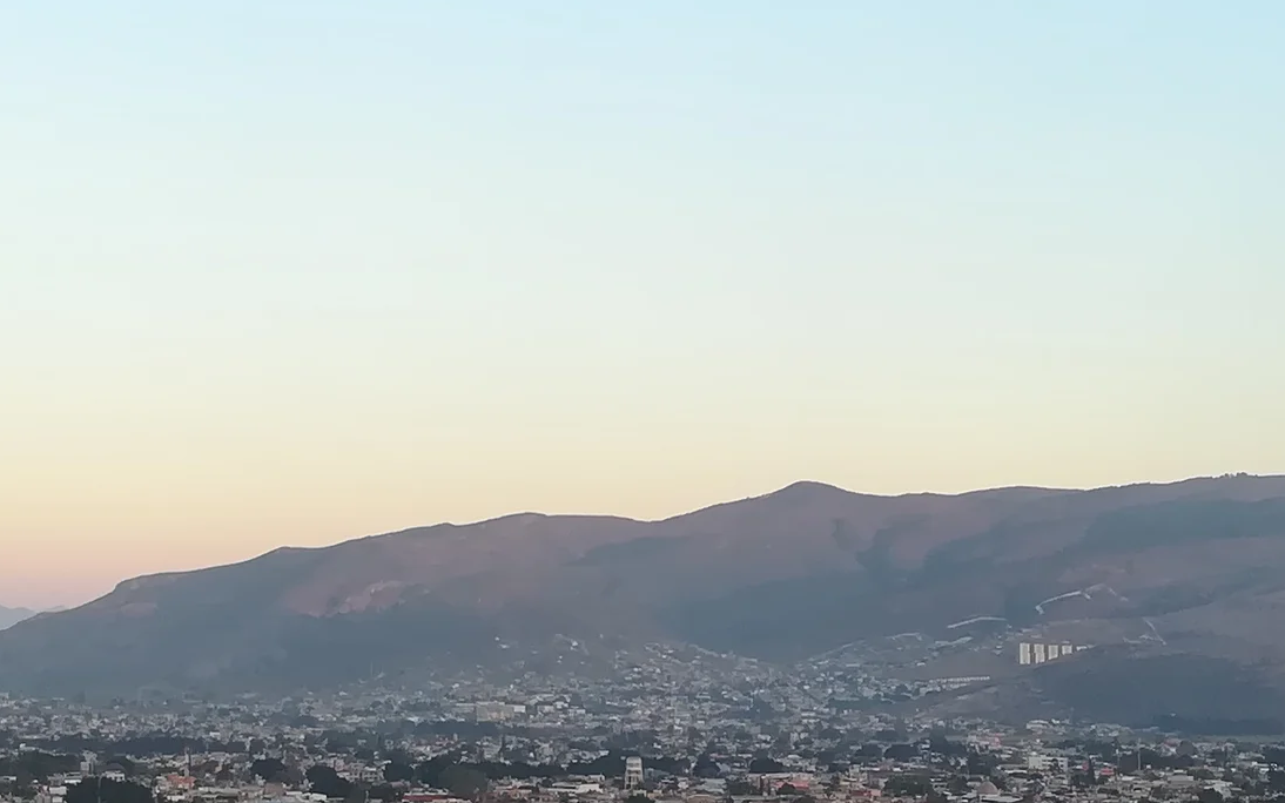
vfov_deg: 16.3
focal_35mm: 80
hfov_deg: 25.8
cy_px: 535
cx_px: 544
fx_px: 2802
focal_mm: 3.83
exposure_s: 1/120
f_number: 2.2
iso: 50
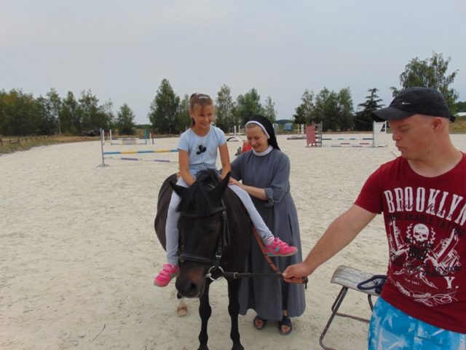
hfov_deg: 69.4
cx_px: 233
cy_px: 175
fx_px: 337
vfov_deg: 54.9
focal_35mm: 25
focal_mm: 4.5
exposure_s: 1/200
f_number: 7.7
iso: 80
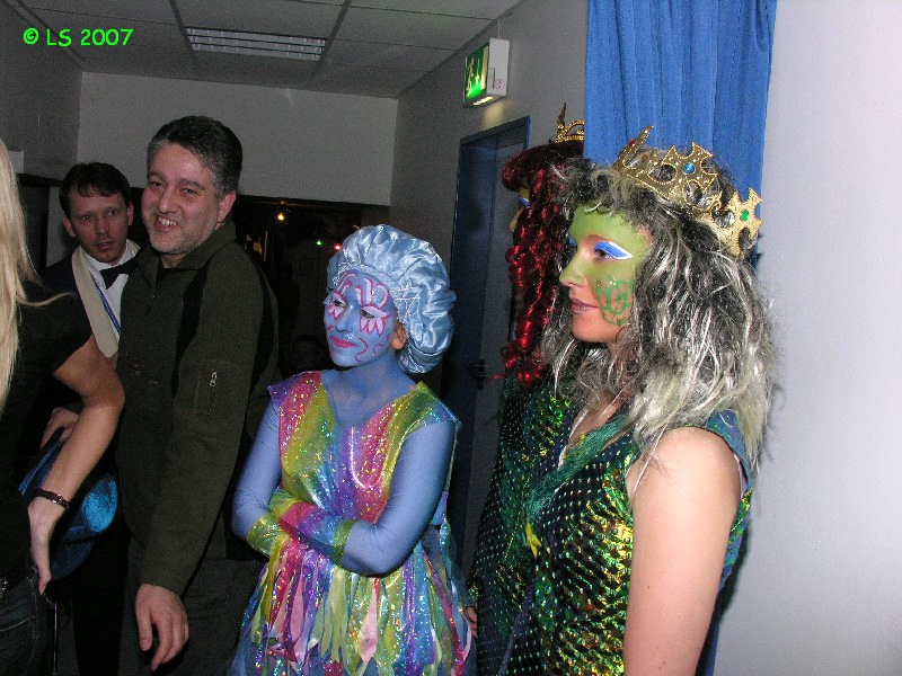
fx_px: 912
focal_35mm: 35
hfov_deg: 52.6
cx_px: 451
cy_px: 338
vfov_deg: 40.7
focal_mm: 8.9
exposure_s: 1/60.1
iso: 200
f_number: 4
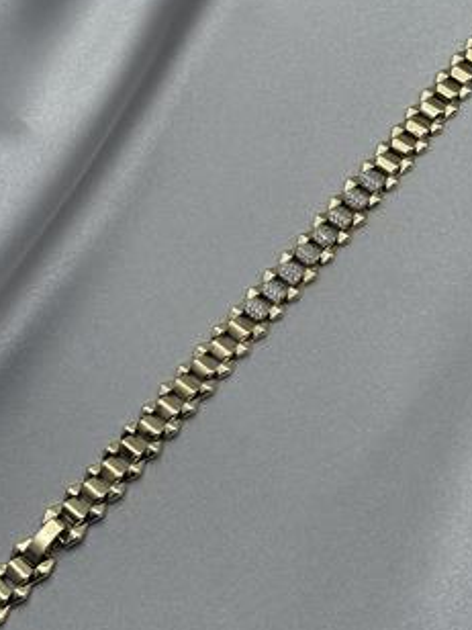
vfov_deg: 23.5
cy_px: 257
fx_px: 1509
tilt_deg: -62.3
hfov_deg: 17.8
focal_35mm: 83
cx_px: 255
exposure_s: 1/1715
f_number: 1.78
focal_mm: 6.76
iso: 64
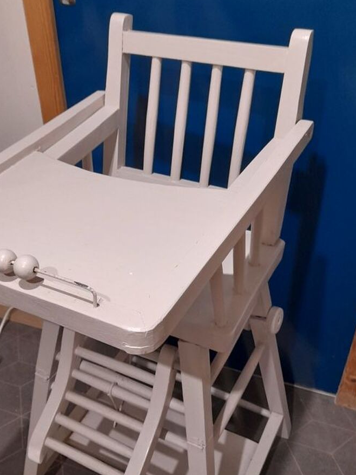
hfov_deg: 37.5
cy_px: 278
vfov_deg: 48.8
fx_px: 521
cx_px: 139
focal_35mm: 38
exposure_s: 1/50
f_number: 2
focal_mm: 4.6
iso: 320
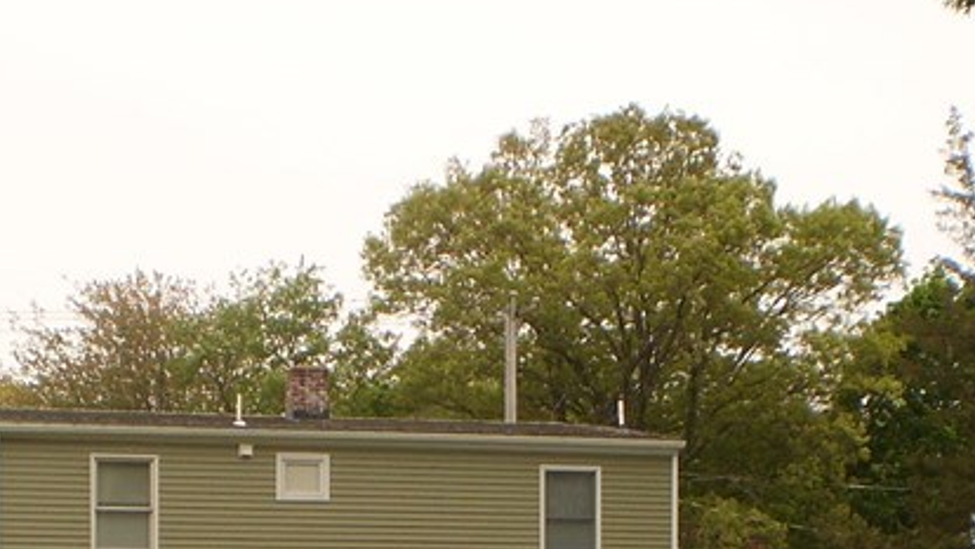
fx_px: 2508
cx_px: 412
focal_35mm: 97
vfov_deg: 12.1
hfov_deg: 22.0
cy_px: 740
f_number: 4.6
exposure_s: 1/500
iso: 64
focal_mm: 6.3
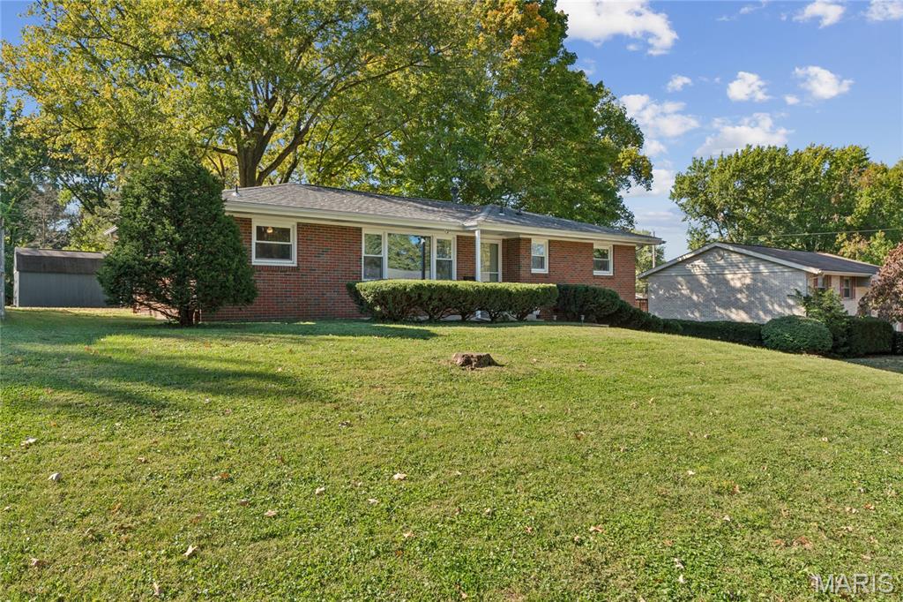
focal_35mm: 24
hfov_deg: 73.8
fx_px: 602
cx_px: 452
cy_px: 301
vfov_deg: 53.1
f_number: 22
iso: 100
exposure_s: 1/8
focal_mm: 24
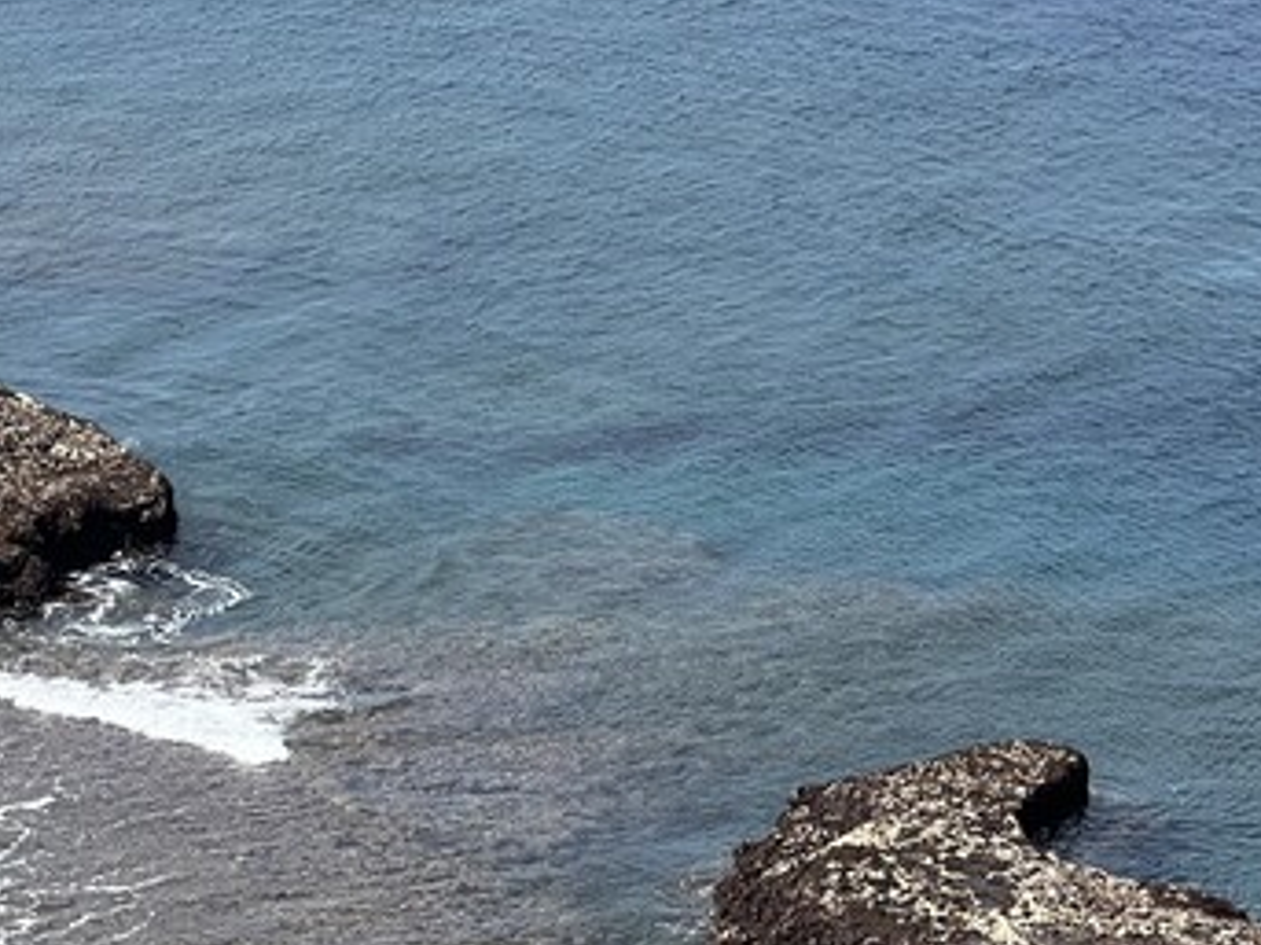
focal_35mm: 175
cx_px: 489
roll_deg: -2.0
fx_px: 6373
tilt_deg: -20.9
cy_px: 928
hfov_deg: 11.3
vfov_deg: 8.4
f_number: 2.8
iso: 32
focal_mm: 9
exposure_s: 1/570
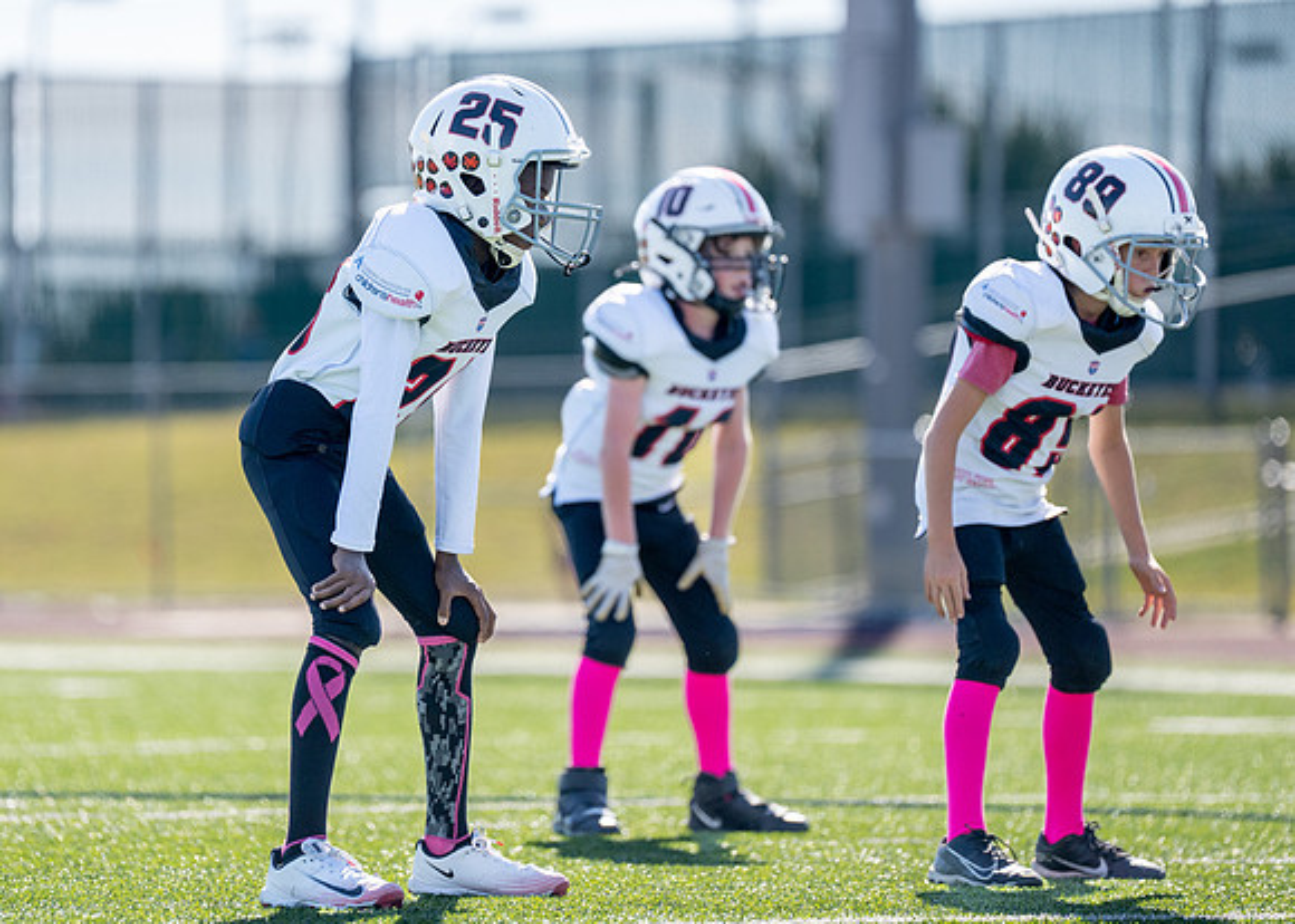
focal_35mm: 255
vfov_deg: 5.6
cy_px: 370
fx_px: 9383
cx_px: 472
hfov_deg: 7.9
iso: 320
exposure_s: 1/4000
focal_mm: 200
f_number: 2.8
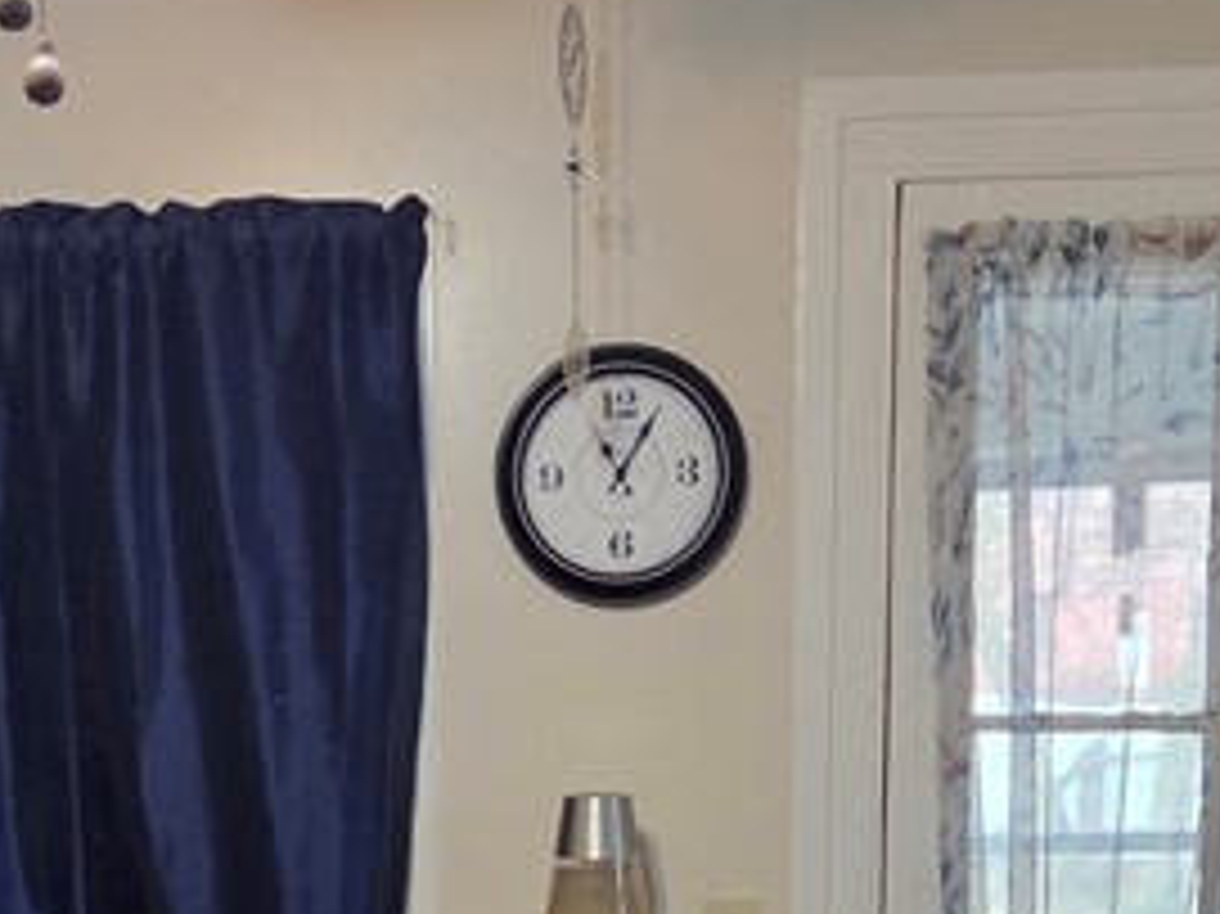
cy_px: 1157
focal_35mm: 87
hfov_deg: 22.4
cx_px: 347
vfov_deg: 16.1
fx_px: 3065
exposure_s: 1/120
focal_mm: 5.4
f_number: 1.8
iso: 1250
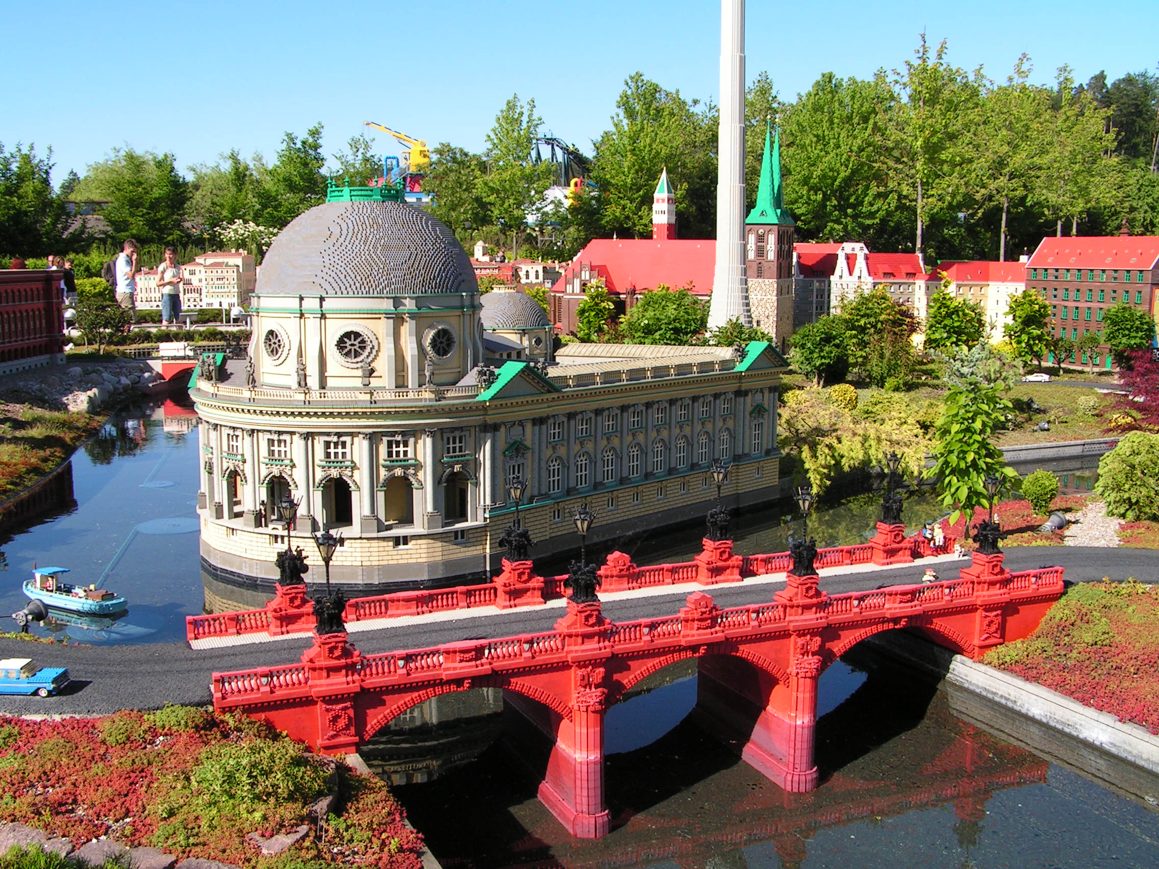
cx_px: 580
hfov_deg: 49.0
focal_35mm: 38
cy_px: 434
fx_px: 1272
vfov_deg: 37.7
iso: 50
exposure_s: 1/200
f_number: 5.6
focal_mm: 6.3
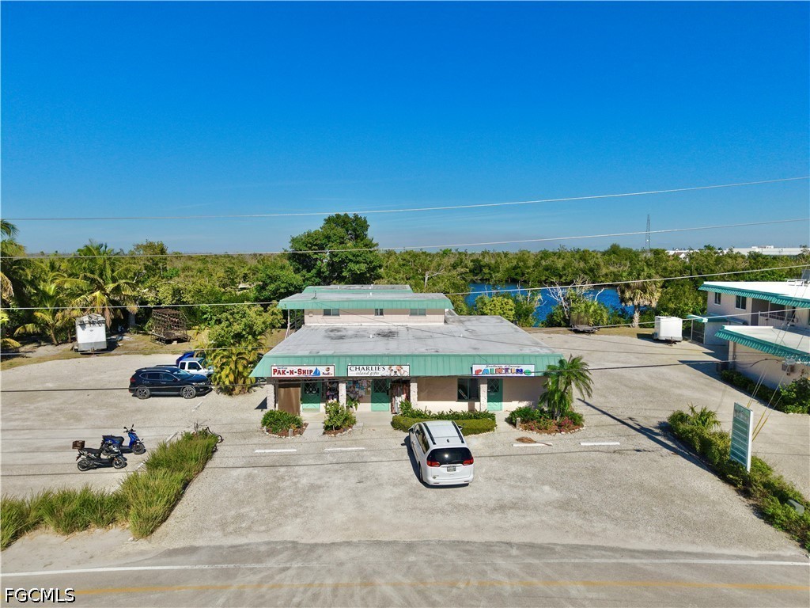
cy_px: 304
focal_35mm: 24
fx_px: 562
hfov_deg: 71.6
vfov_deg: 56.8
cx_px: 405
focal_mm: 8.67
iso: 100
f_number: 1.8
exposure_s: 1/1000
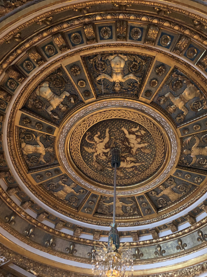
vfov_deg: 52.6
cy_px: 139
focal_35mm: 35
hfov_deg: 40.6
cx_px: 116
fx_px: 279
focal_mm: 4
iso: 100
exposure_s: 1/4
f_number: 1.8
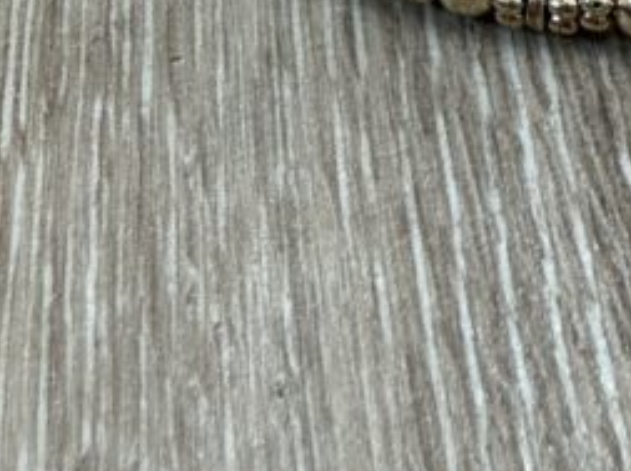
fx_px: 1383
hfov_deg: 24.3
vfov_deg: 18.1
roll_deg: -0.4
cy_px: -135
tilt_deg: -43.2
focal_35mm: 76
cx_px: 658
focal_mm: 2.22
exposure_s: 1/50
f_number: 2.2
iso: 200
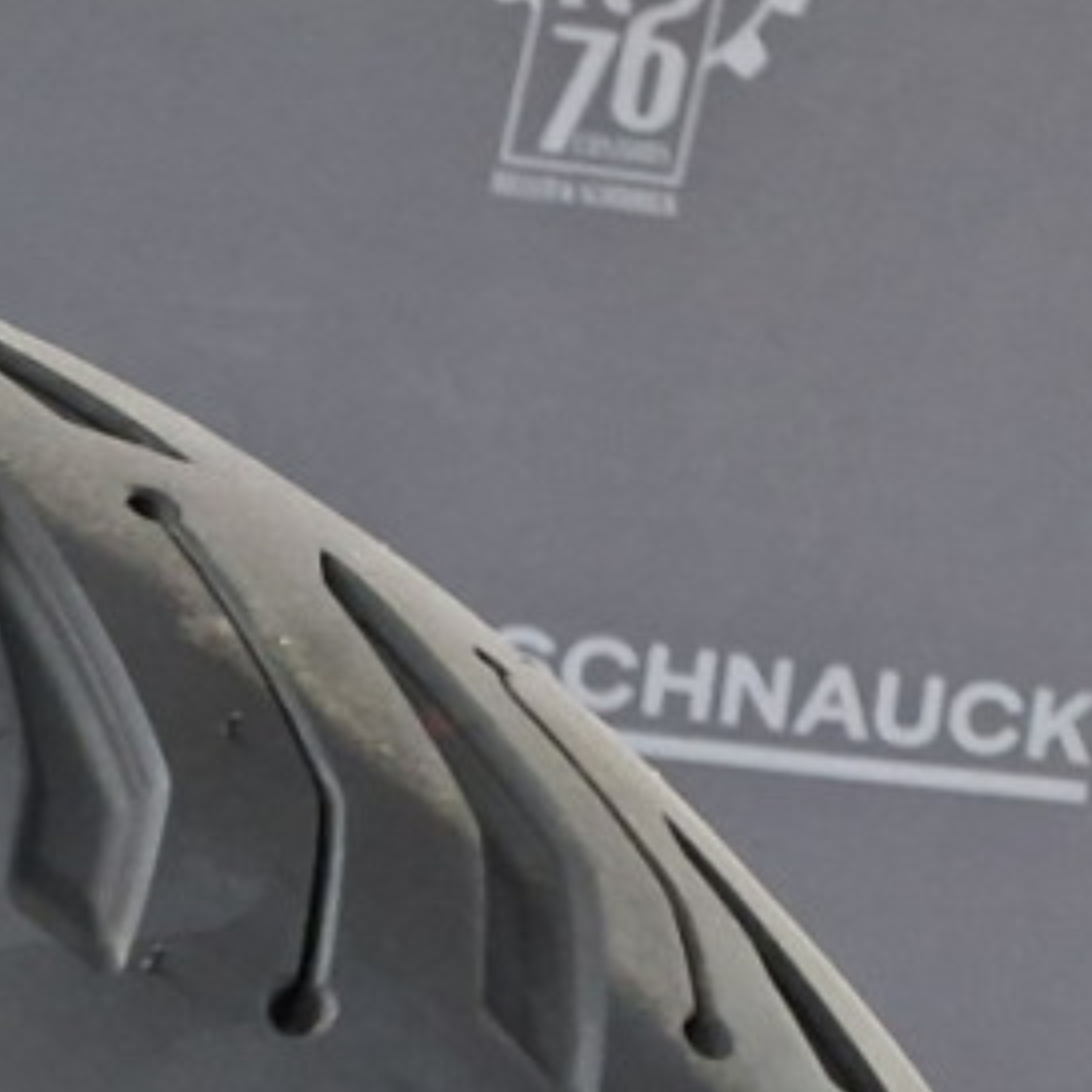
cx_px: -1800
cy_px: 2180
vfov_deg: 12.8
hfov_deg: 11.3
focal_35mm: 119
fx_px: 4247
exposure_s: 1/120
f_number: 1.8
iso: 320
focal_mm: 5.54
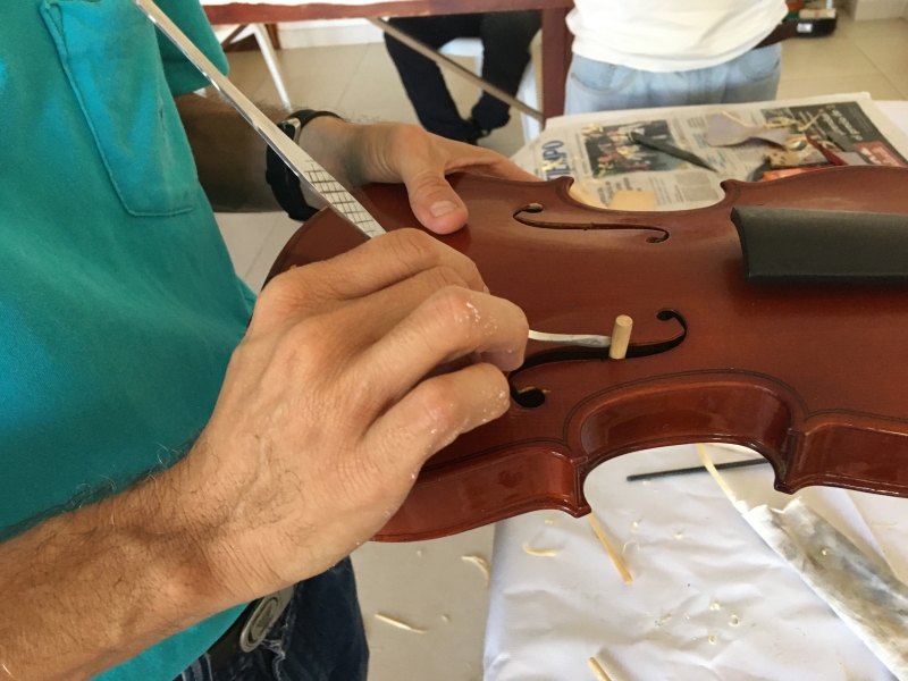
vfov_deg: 48.2
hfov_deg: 61.7
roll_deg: +6.9
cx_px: 454
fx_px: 761
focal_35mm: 29
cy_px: 340
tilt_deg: -38.0
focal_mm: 4.15
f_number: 2.2
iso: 200
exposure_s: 1/20
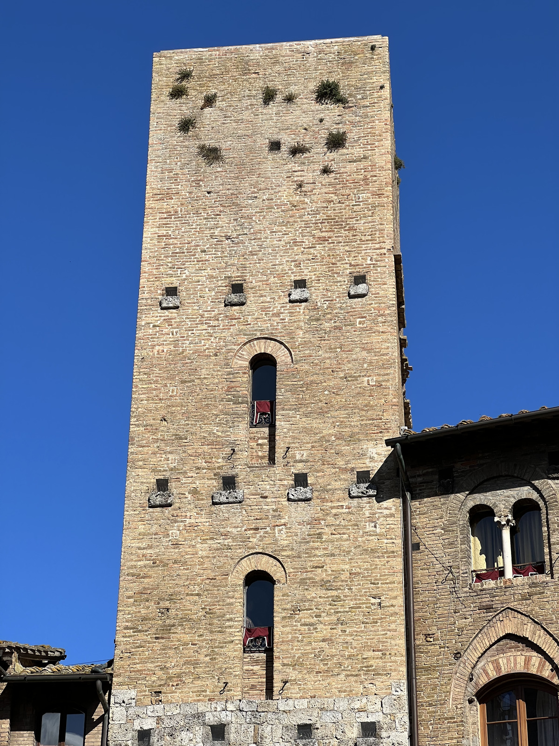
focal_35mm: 77
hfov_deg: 19.1
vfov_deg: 25.3
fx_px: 1658
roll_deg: +0.0
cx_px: 280
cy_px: 373
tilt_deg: +28.3
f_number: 2.8
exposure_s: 1/943
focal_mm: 9
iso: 32
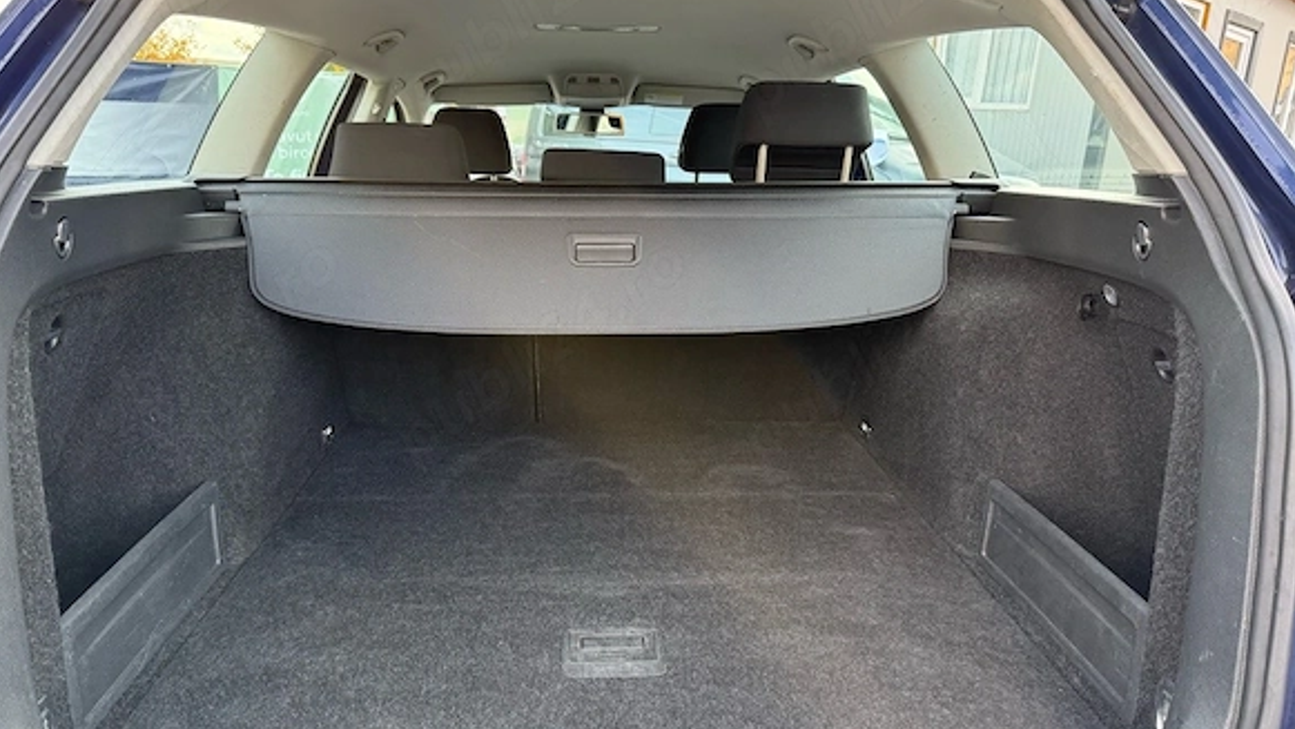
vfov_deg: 42.9
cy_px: 363
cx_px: 629
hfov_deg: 69.8
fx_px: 927
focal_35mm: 27
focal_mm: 6.76
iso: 125
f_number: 1.78
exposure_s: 1/243
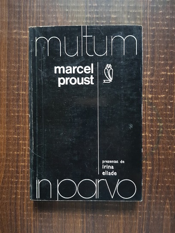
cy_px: 116
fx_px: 175
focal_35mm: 26
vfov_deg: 67.3
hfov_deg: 53.1
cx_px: 88
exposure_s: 1/40
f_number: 1.7
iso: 800
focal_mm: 4.3
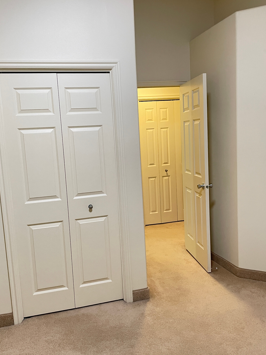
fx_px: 318
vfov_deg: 58.3
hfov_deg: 45.3
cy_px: 181
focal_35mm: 31
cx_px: 115
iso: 250
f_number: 1.6
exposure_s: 1/60
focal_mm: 4.2
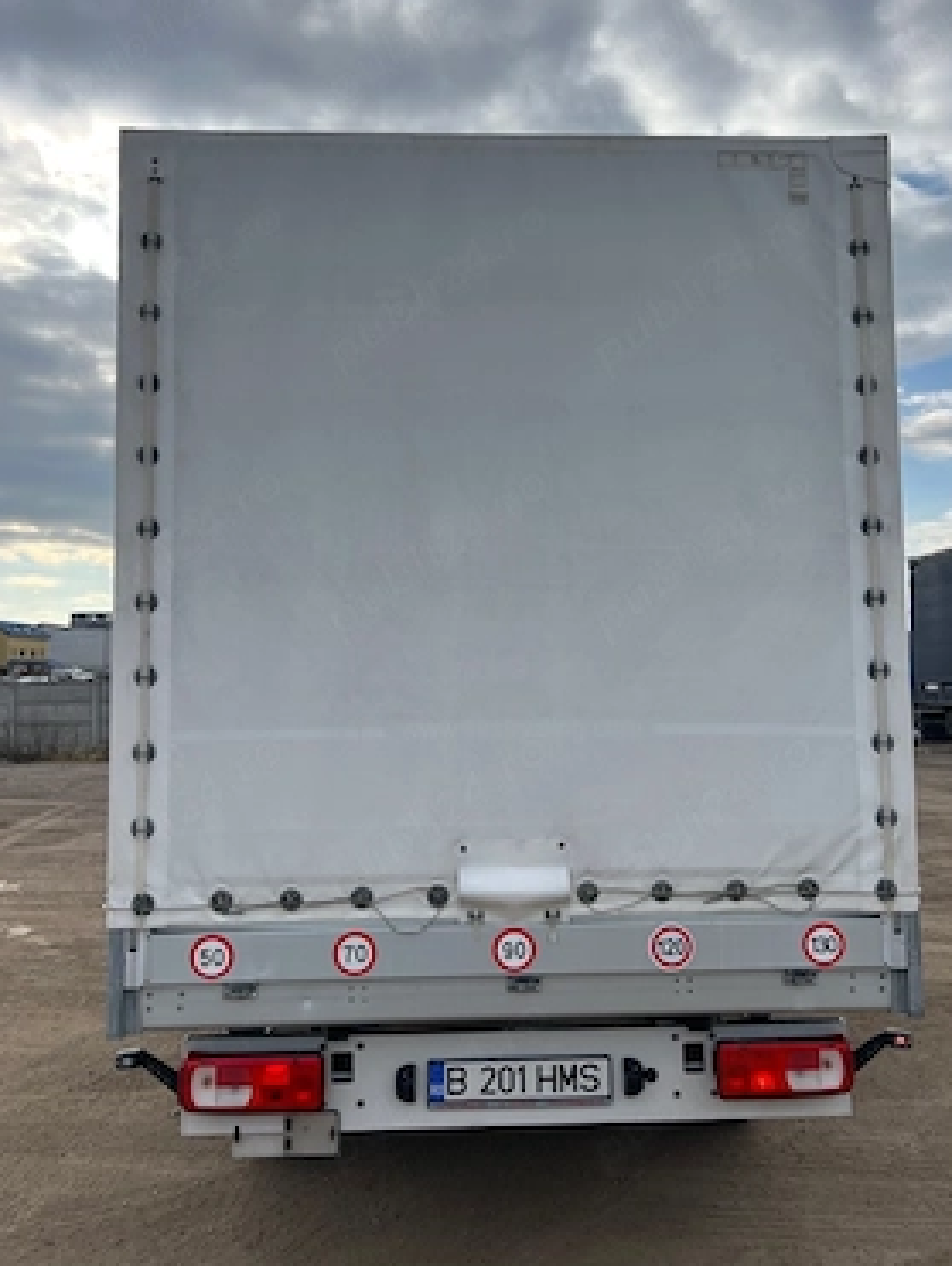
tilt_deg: +5.3
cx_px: 505
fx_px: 1025
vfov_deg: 63.3
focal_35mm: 28
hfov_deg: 49.8
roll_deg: +0.6
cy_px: 594
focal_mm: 5.7
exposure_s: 1/3077
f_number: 1.5
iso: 50
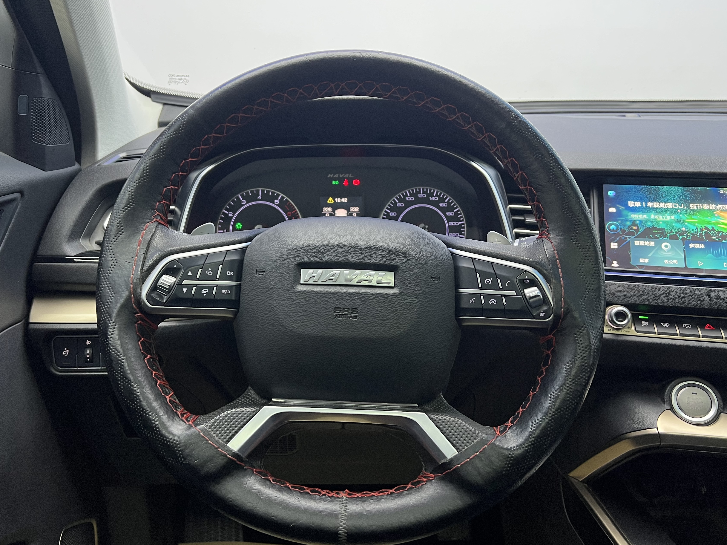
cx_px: 328
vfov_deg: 45.4
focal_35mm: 31
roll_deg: -0.3
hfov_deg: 58.2
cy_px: 247
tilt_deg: -14.1
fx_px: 651
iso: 100
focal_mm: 5.7
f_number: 1.5
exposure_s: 1/50
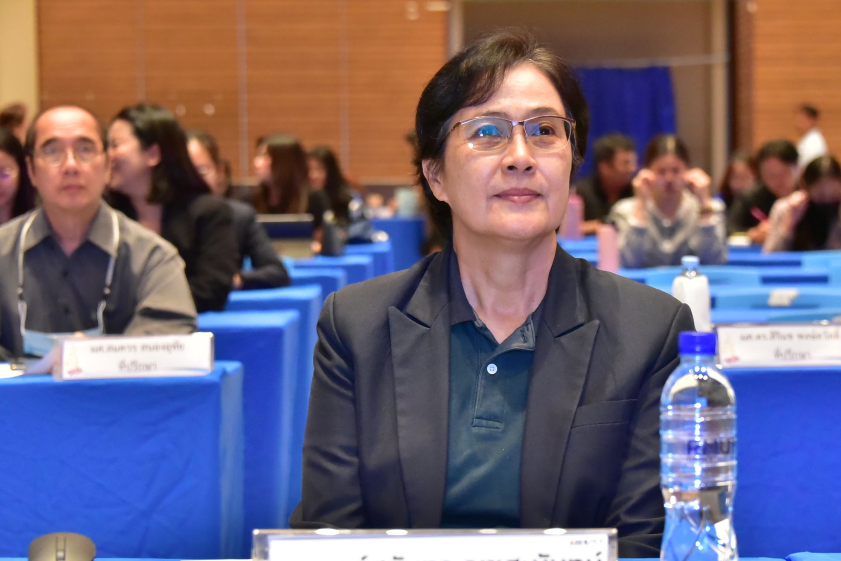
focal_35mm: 104
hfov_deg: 19.6
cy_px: 304
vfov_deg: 13.2
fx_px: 2431
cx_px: 527
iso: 8000
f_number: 5.6
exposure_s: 1/160
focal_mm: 82
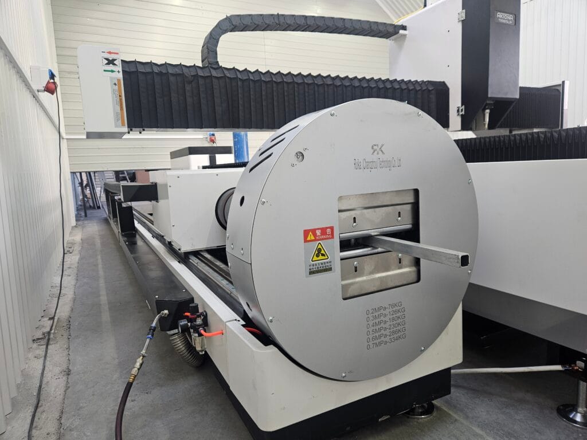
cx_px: 294
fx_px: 390
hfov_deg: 73.9
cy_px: 220
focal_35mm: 23
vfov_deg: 58.9
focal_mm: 5.4
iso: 100
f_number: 1.8
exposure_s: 1/100
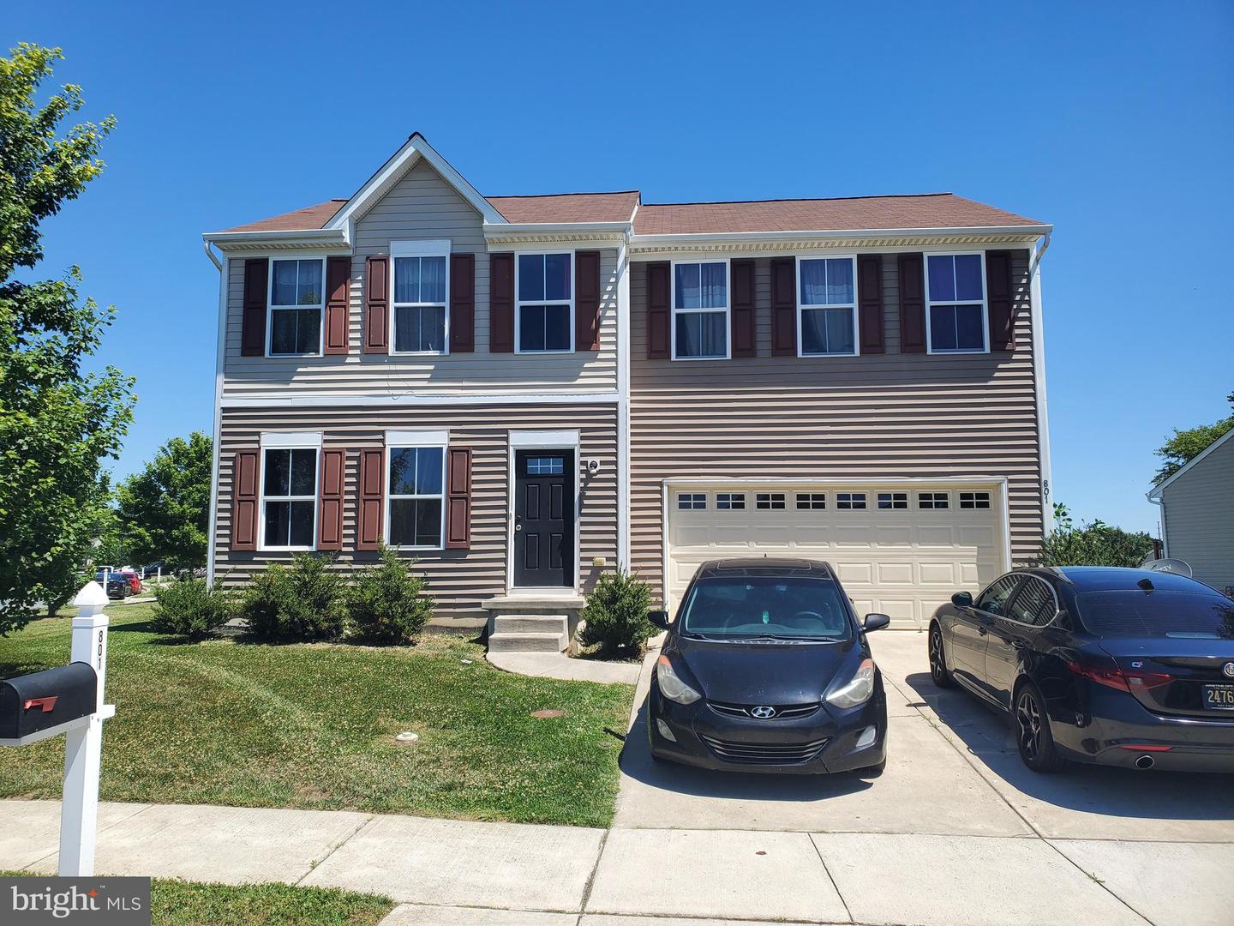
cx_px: 617
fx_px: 927
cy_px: 463
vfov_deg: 53.1
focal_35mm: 26
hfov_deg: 67.3
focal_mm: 4.3
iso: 50
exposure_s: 1/1476
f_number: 2.4
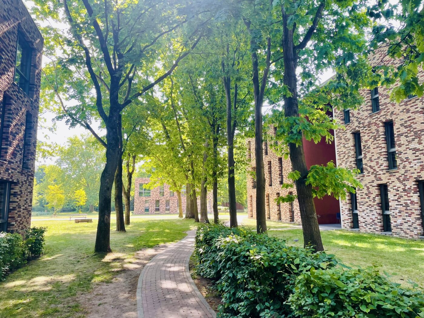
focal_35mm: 26
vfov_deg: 53.1
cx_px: 212
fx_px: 318
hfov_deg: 67.3
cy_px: 159
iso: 32
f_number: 1.6
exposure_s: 1/167
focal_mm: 4.2
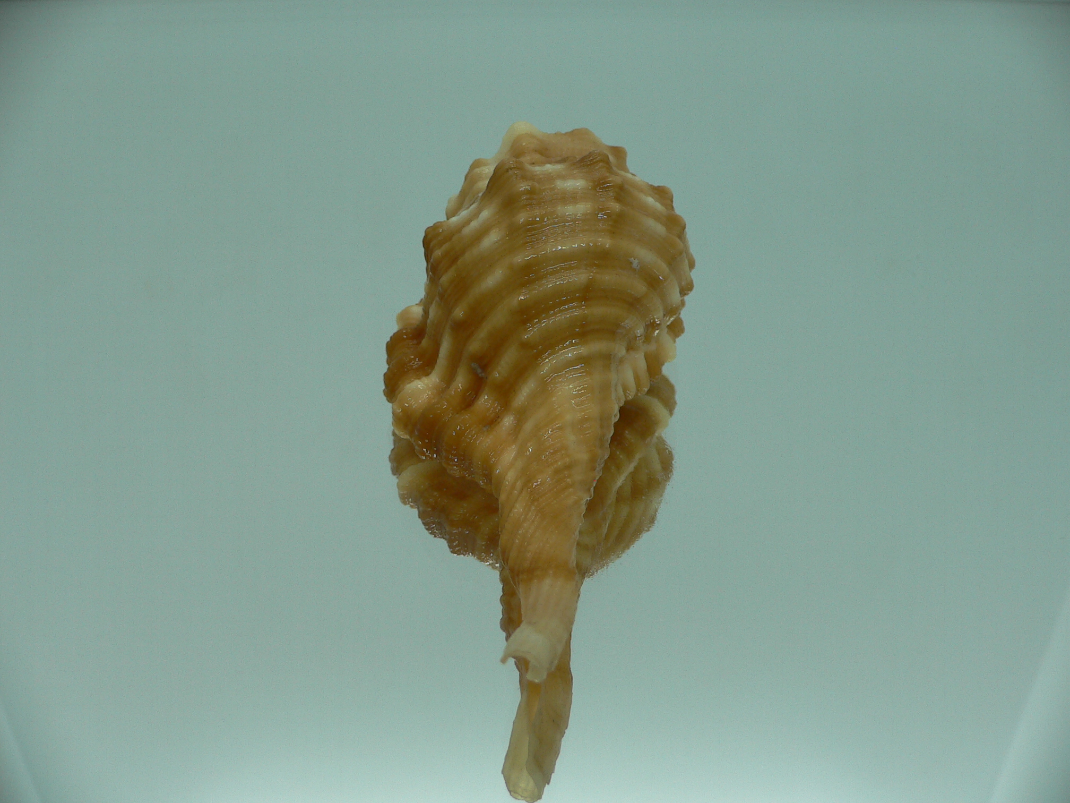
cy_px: 402
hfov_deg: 52.6
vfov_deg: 40.7
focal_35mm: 35
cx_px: 535
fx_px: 1082
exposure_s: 1/80
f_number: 2.8
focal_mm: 4.6
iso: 80
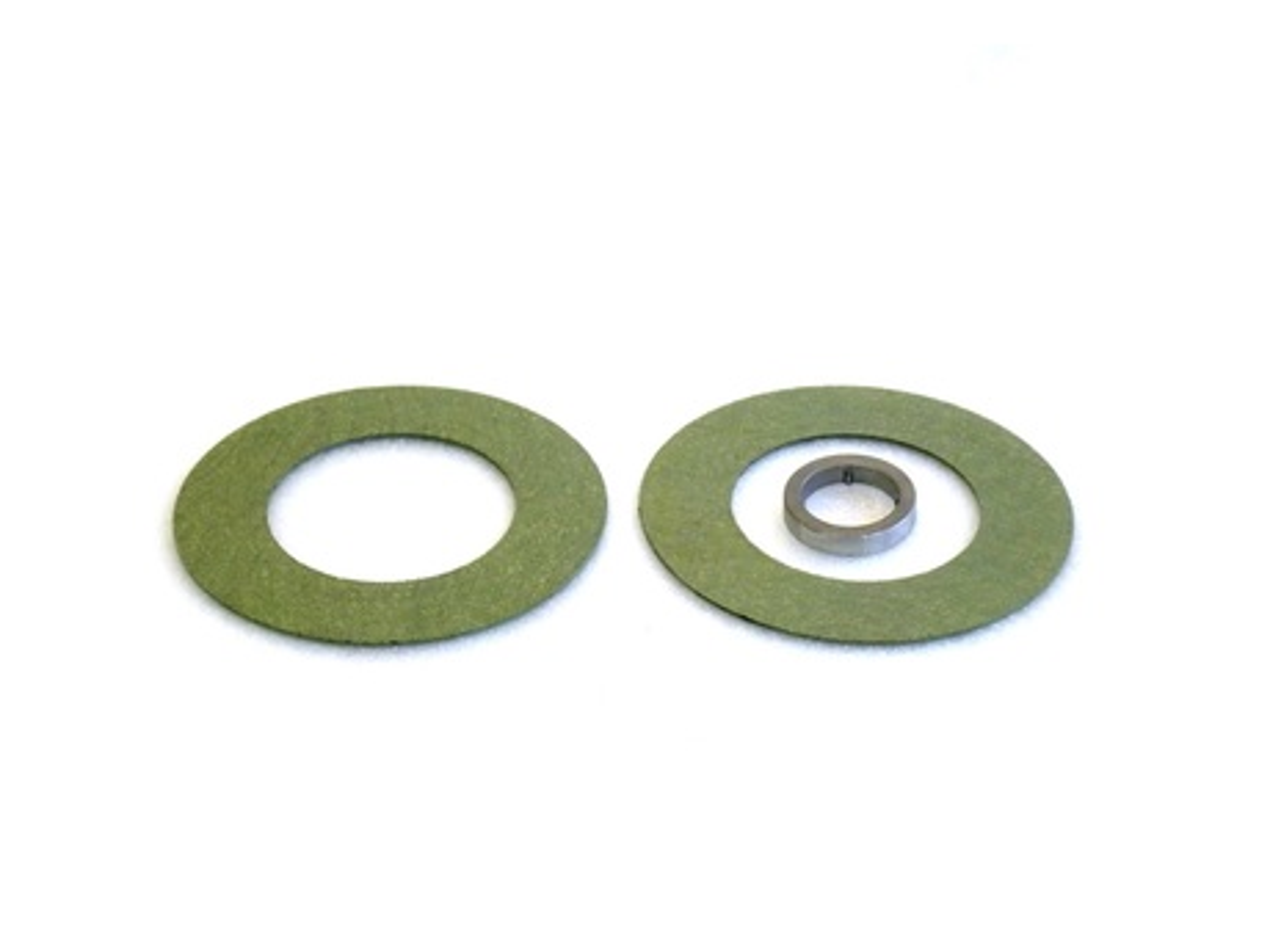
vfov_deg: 20.2
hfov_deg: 26.7
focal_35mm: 73
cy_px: 476
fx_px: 2678
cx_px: 635
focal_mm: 13.02
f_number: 4.7
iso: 160
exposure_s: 1/80
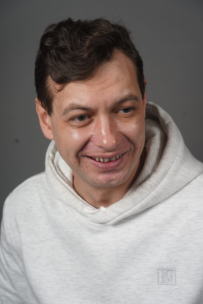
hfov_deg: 16.9
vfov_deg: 25.0
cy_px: 152
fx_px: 684
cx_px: 102
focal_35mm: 81
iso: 125
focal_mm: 81
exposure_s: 1/160
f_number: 7.1
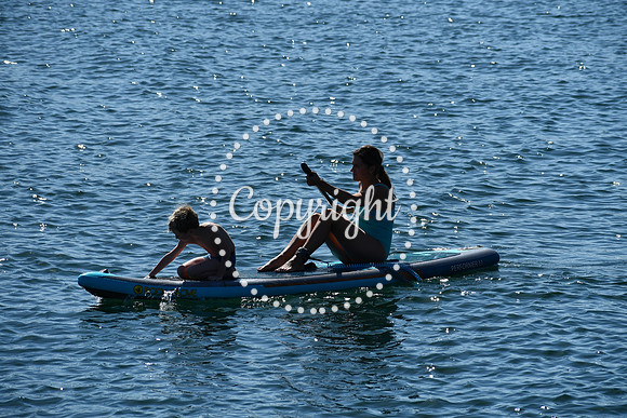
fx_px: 3919
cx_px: 314
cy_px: 209
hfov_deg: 9.1
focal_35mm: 225
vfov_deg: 6.1
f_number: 7.1
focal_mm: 150
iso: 200
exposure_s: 1/1600
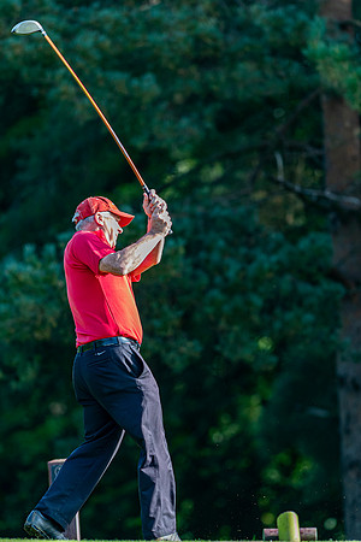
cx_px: 180
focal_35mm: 450
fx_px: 6768
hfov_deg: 3.1
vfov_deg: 4.6
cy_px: 271
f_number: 2.8
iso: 500
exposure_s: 1/1000
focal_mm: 300
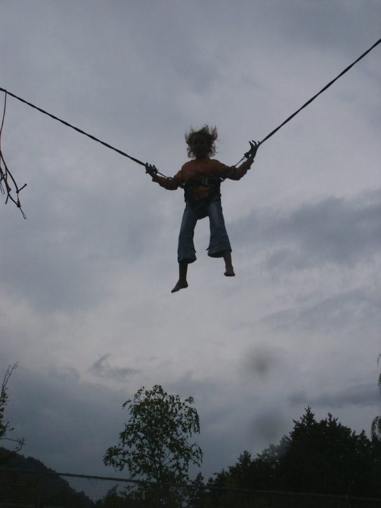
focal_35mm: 35
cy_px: 254
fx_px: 514
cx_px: 190
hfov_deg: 40.7
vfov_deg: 52.6
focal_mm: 7.18
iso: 64
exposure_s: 1/180
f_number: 6.7
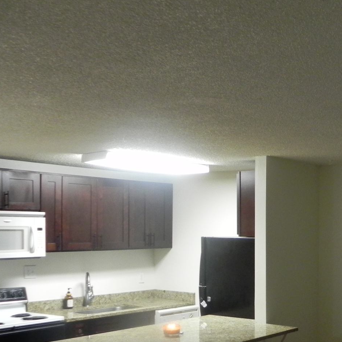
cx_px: 322
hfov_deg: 32.0
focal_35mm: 50
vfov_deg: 33.2
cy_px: 266
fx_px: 559
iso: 331
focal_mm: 4.6
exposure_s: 1/30
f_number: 2.8
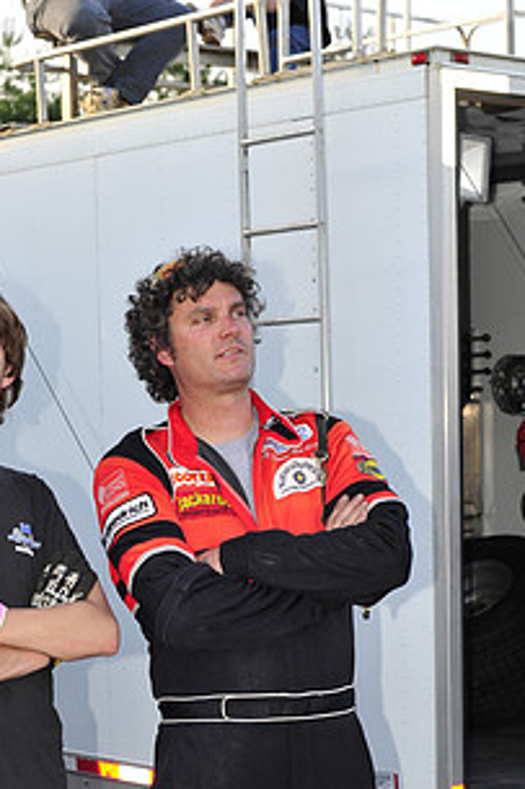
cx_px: 155
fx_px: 2080
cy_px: 636
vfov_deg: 21.2
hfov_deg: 14.3
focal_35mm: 95
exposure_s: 1/250
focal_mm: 50
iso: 500
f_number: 8
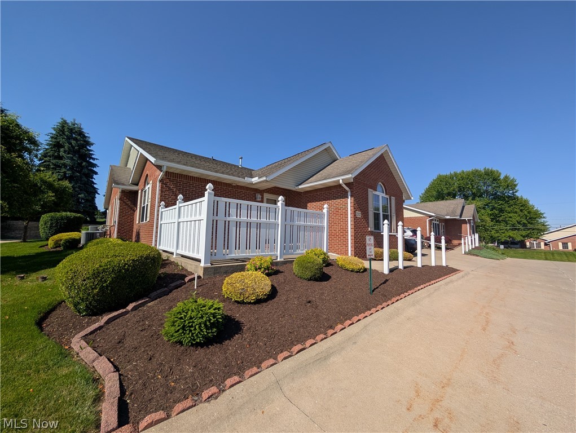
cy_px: 216
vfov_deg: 94.6
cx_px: 288
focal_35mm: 12
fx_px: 200
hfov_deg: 110.5
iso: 49
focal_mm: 2.02
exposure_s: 1/4505
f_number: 1.7
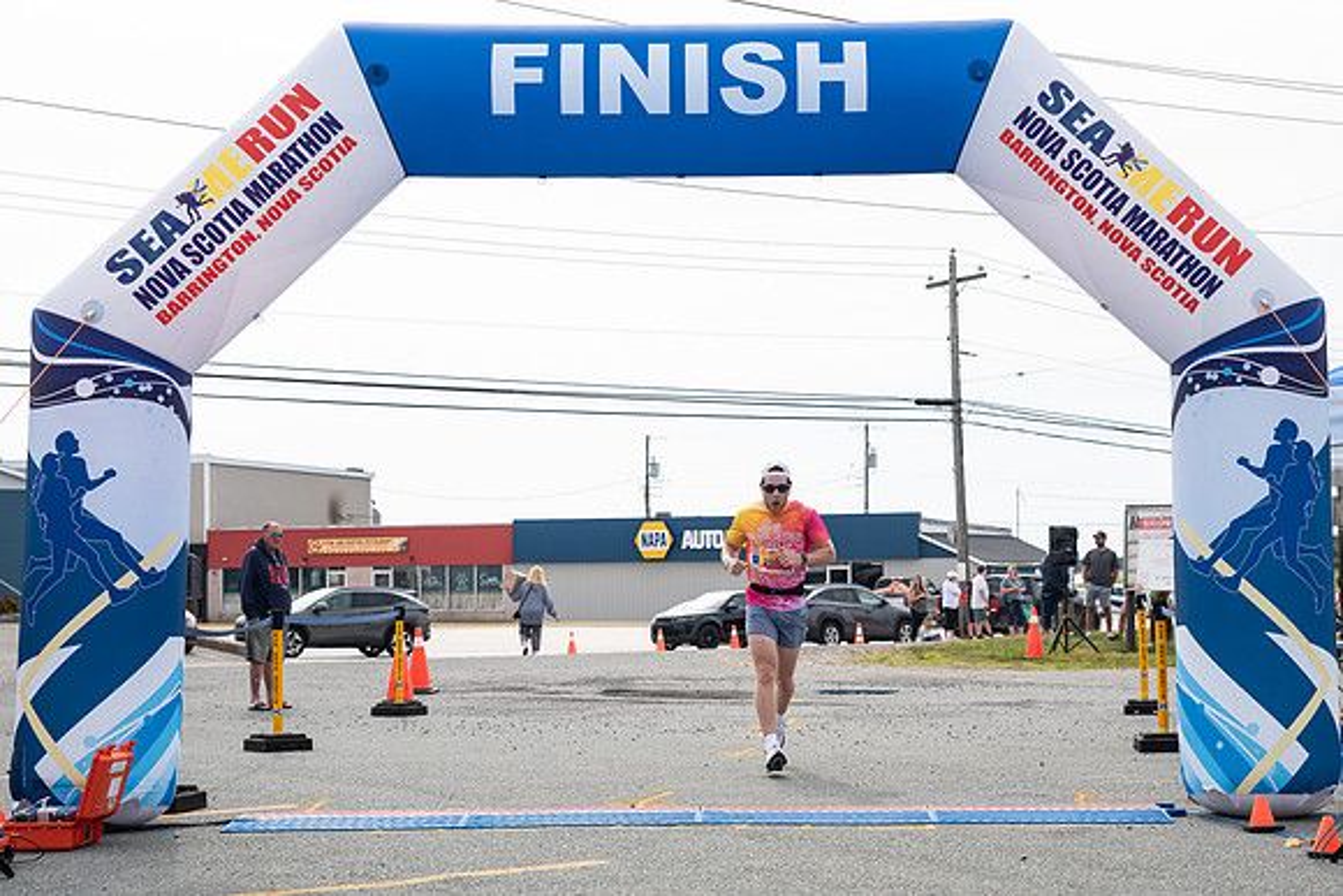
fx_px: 2235
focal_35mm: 60
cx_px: 743
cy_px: 495
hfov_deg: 33.4
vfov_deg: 22.7
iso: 800
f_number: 4
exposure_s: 1/3200
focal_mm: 52
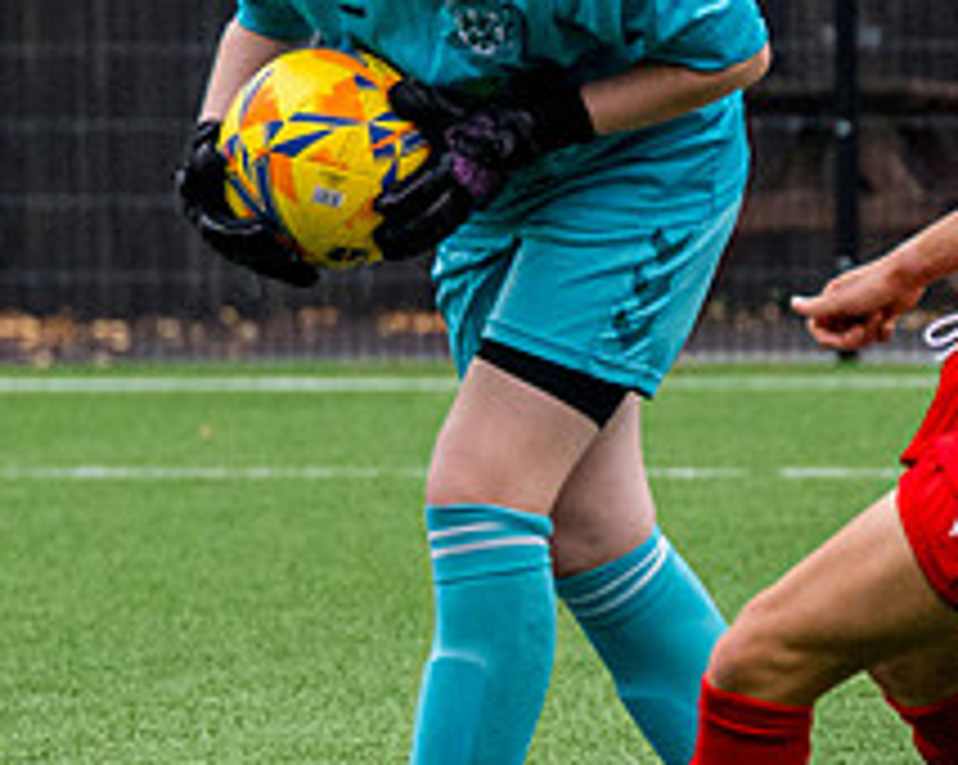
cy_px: -36
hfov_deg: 2.2
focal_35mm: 876
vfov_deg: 1.8
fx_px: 24815
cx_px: 216
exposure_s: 1/2000
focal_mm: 130
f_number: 4
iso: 800
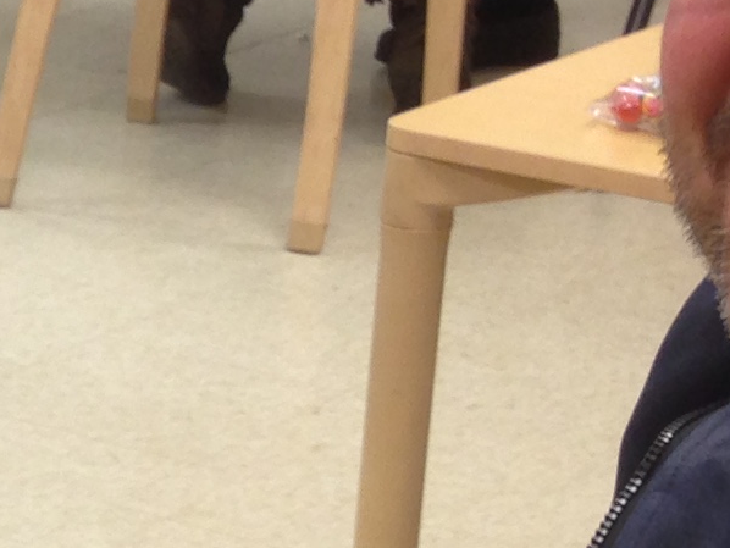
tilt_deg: -24.2
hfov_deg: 10.2
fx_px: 3797
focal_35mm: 180
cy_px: 655
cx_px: -665
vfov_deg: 8.2
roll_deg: -0.6
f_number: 2.4
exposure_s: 1/20
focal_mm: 4.12
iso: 50
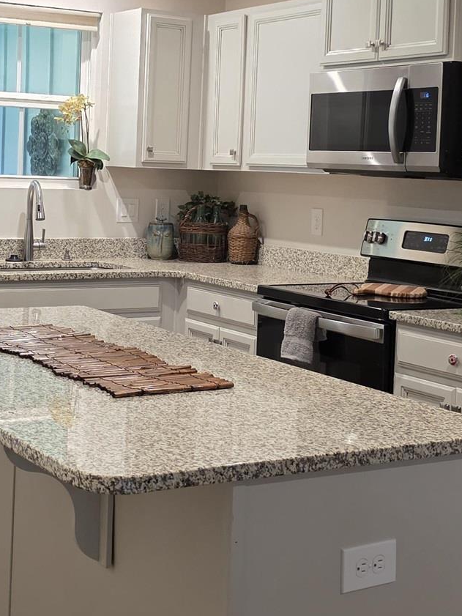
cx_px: 157
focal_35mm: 63
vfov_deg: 30.5
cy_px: 202
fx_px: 1121
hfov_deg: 23.2
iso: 500
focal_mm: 6.3
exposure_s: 1/120
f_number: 1.7
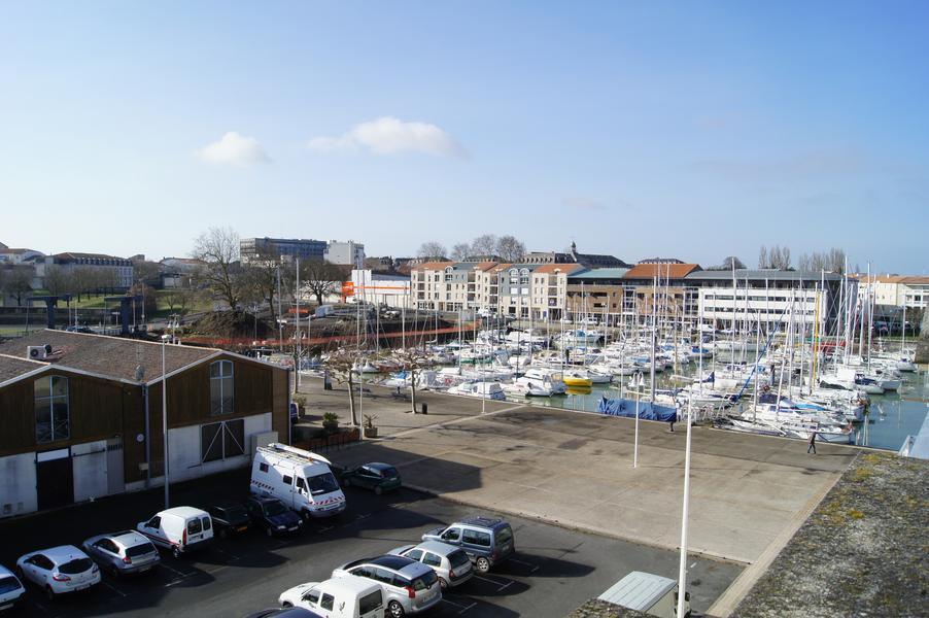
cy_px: 309
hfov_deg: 67.4
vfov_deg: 47.9
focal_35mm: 27
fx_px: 696
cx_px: 464
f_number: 11
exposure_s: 1/125
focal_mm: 18
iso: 100
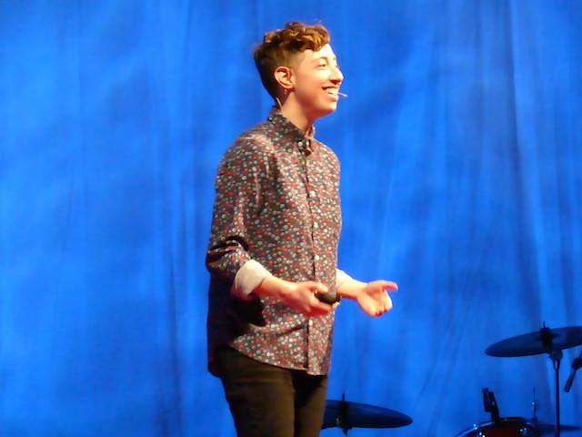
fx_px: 4909
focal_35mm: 292
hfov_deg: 6.8
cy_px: 218
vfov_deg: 5.1
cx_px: 291
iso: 3200
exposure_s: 1/25
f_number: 5.8
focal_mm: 47.3
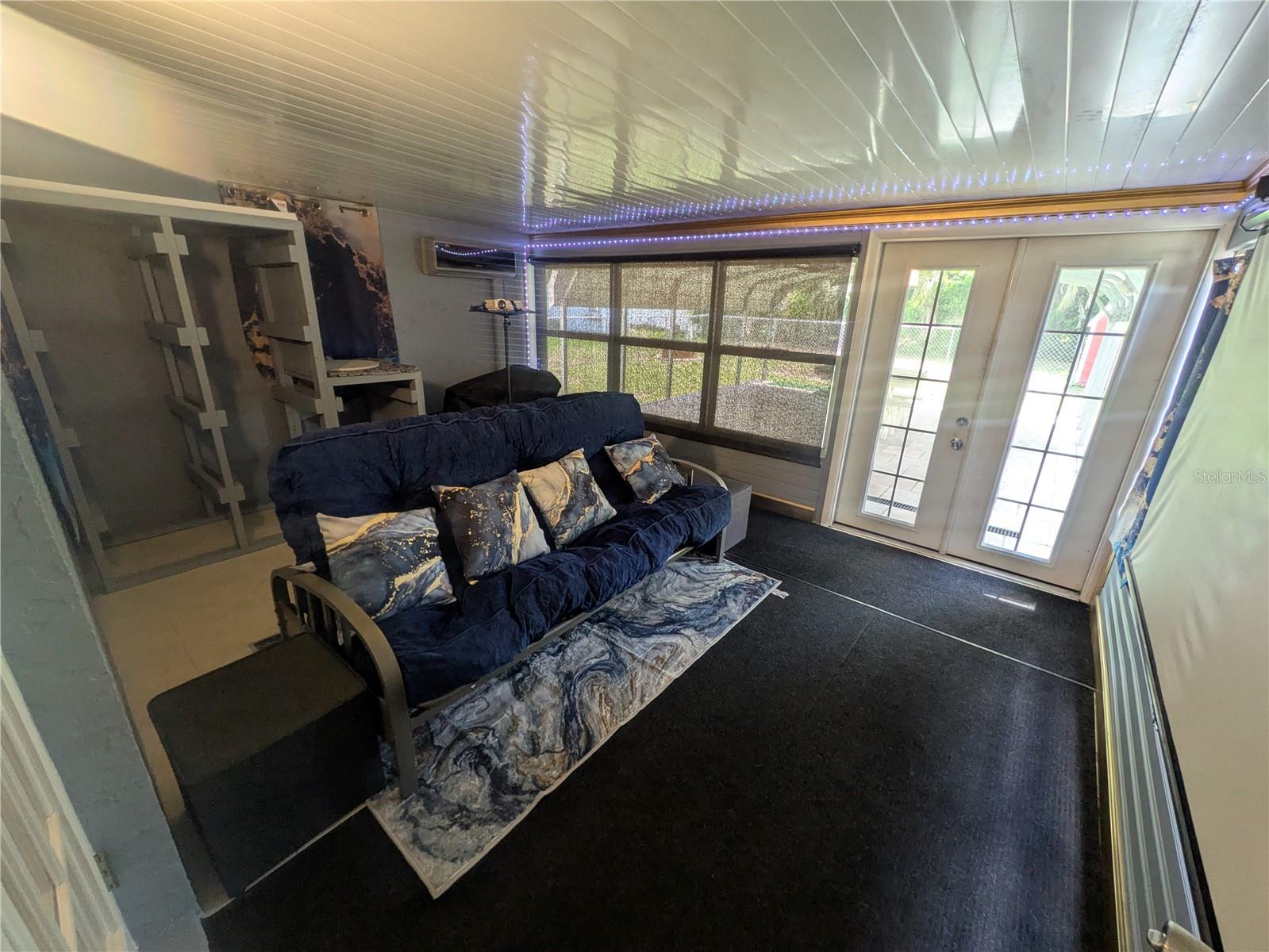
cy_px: 476
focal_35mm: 14
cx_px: 634
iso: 66
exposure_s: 1/60
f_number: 2.2
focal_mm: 1.83
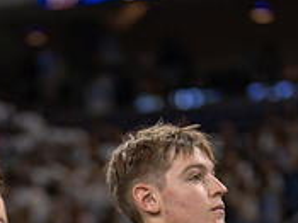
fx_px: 1471
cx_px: 95
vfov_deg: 8.5
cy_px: 349
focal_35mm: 171
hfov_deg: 11.6
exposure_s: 1/500
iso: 160
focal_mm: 50
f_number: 1.2
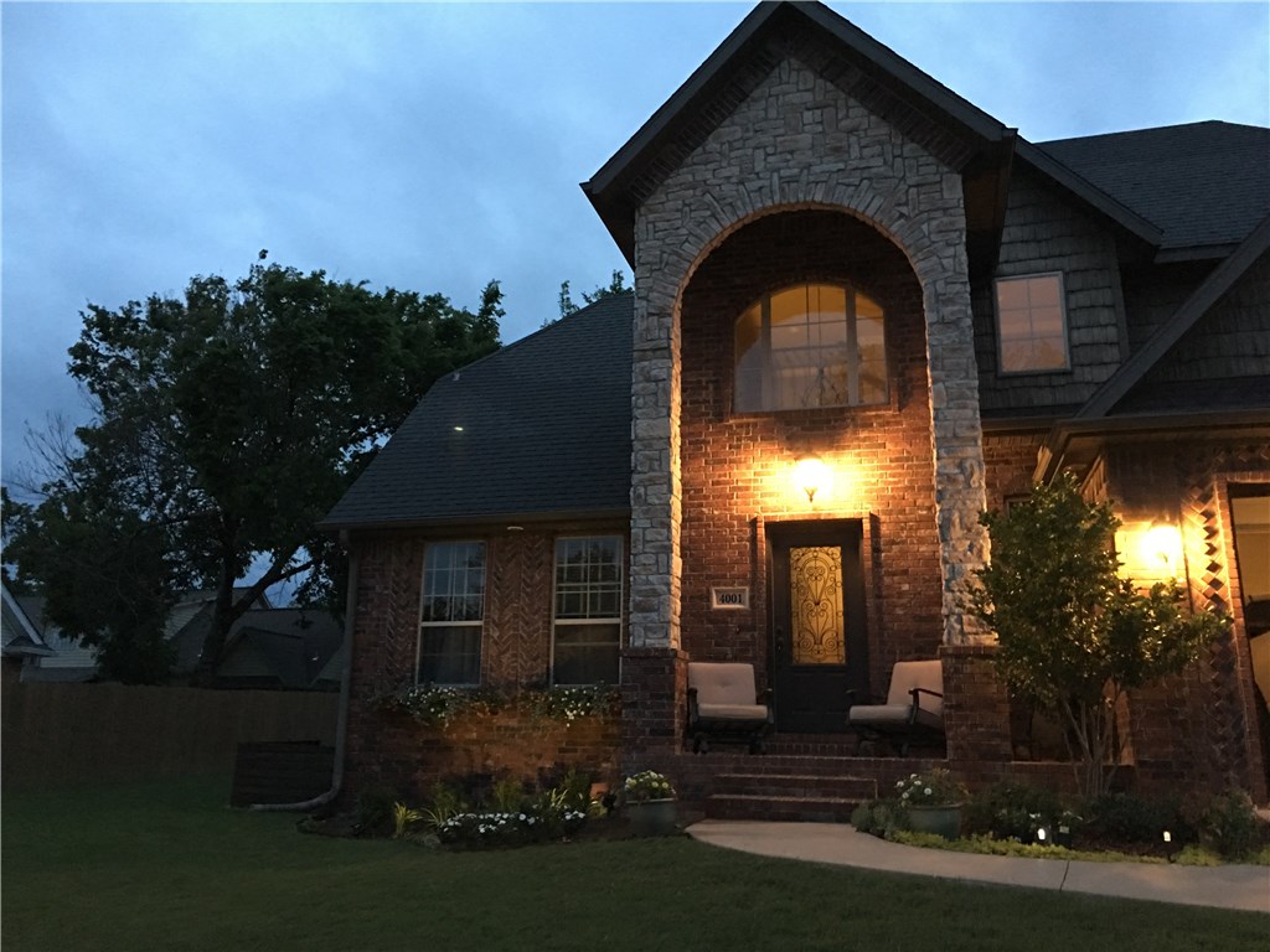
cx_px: 635
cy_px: 476
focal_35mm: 29
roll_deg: -1.2
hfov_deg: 61.7
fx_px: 1064
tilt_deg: +15.3
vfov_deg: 48.2
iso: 200
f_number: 2.2
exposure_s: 1/4
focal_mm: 4.15
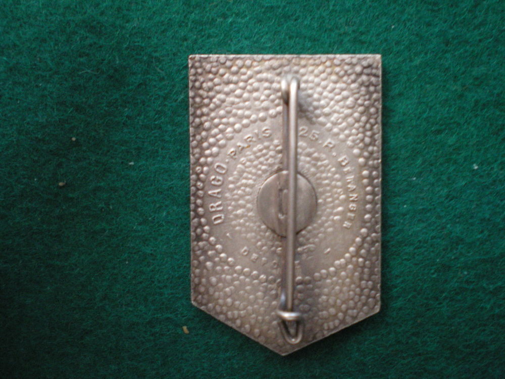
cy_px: 190
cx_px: 252
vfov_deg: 37.7
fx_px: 554
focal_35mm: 38
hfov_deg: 49.0
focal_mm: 6.3
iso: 400
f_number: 3.1
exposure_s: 1/30
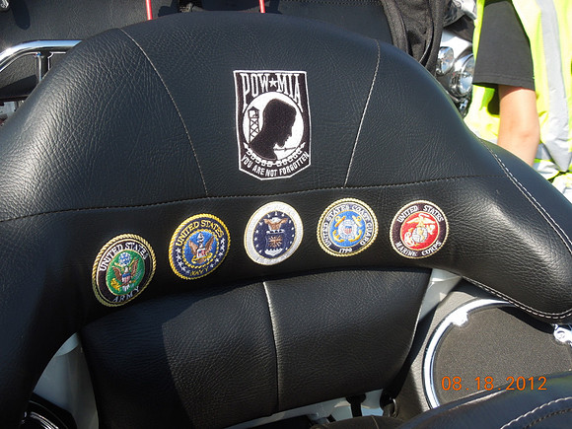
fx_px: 644
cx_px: 286
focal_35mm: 39
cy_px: 214
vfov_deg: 36.8
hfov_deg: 47.9
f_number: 3.8
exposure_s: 1/400
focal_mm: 7
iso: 100
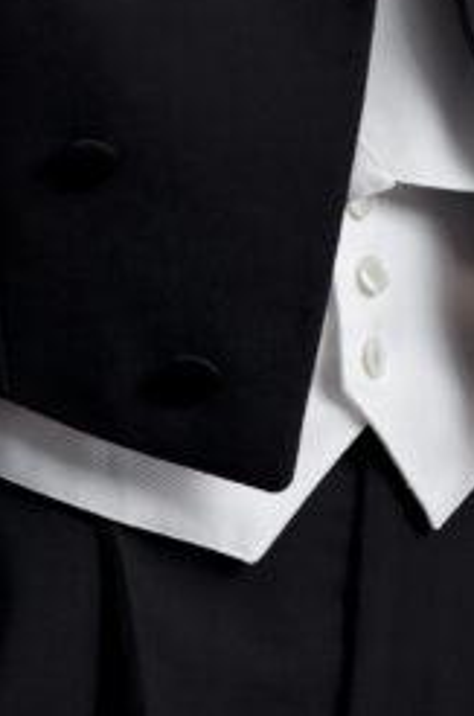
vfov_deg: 5.6
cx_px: 172
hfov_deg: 3.8
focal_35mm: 362
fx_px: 7179
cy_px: -617
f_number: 5
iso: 640
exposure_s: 1/60
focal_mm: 85
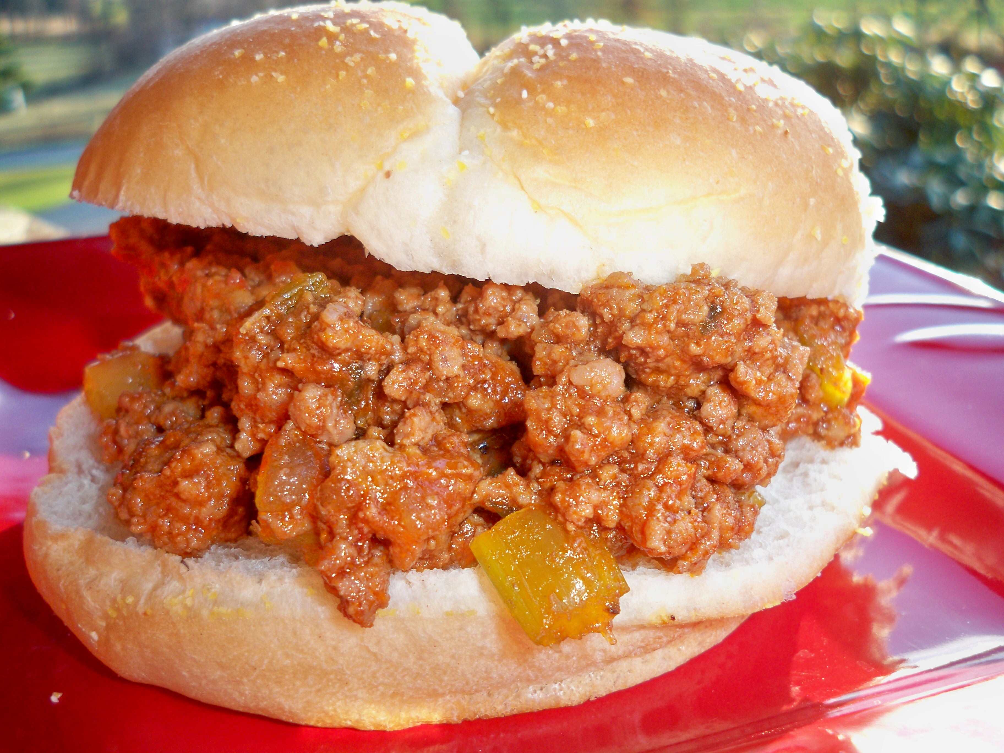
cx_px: 502
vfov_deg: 40.7
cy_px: 376
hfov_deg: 52.6
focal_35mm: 35
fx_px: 1015
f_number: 3.1
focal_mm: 6.3
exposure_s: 1/80
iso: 100
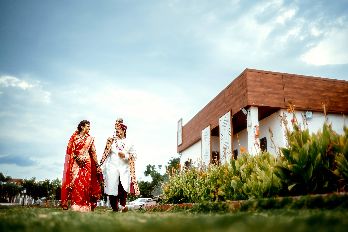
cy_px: 116
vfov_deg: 37.9
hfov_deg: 54.4
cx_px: 174
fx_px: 338
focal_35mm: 35
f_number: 1.4
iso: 100
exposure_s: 1/1250
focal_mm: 35
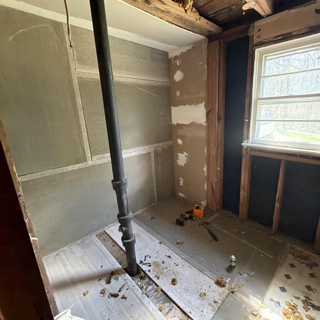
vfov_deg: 84.0
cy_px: 159
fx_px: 178
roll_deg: +2.3
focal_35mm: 17
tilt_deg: -15.6
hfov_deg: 83.6
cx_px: 180
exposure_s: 1/60
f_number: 2.2
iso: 1000
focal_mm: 2.22
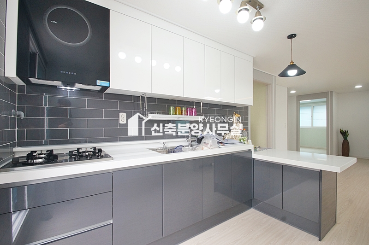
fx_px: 154
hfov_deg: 100.4
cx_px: 184
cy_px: 122
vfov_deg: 77.2
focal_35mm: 15
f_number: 9
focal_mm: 10
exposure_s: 1/40
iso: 800
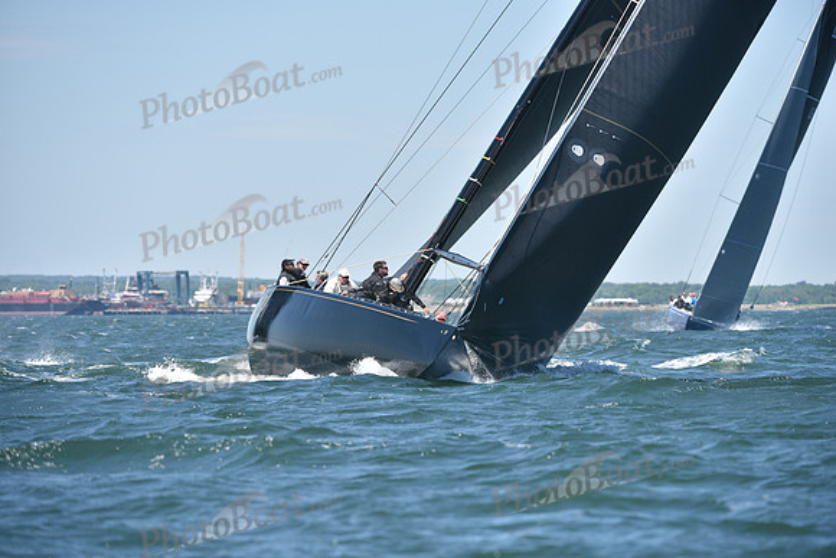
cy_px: 279
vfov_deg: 4.7
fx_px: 6736
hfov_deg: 7.1
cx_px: 418
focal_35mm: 290
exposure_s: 1/1000
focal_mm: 290
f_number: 6.3
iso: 250
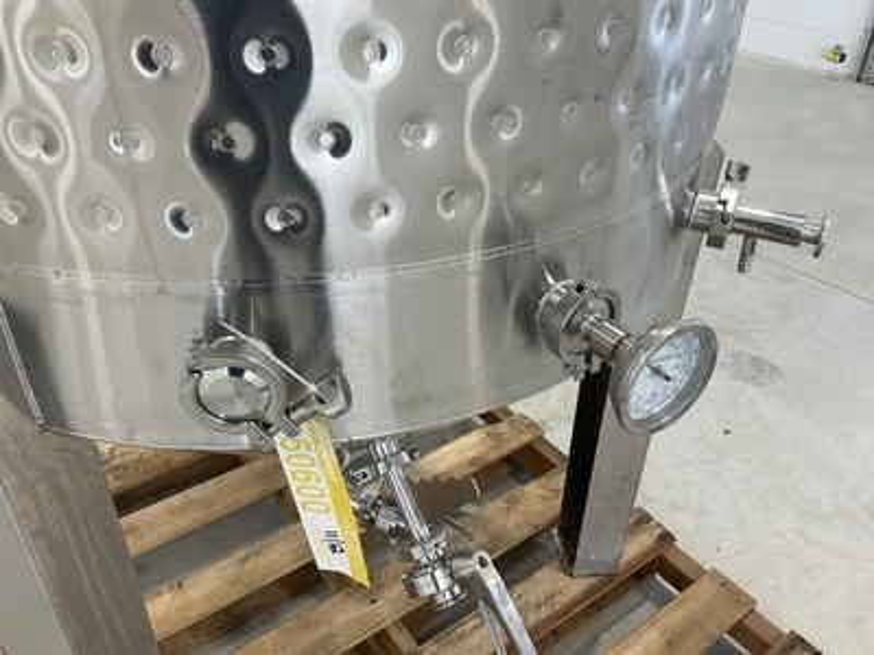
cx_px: 437
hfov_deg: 61.7
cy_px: 328
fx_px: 732
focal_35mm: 29
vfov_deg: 48.2
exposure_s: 1/122
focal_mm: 3
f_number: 1.8
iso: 64
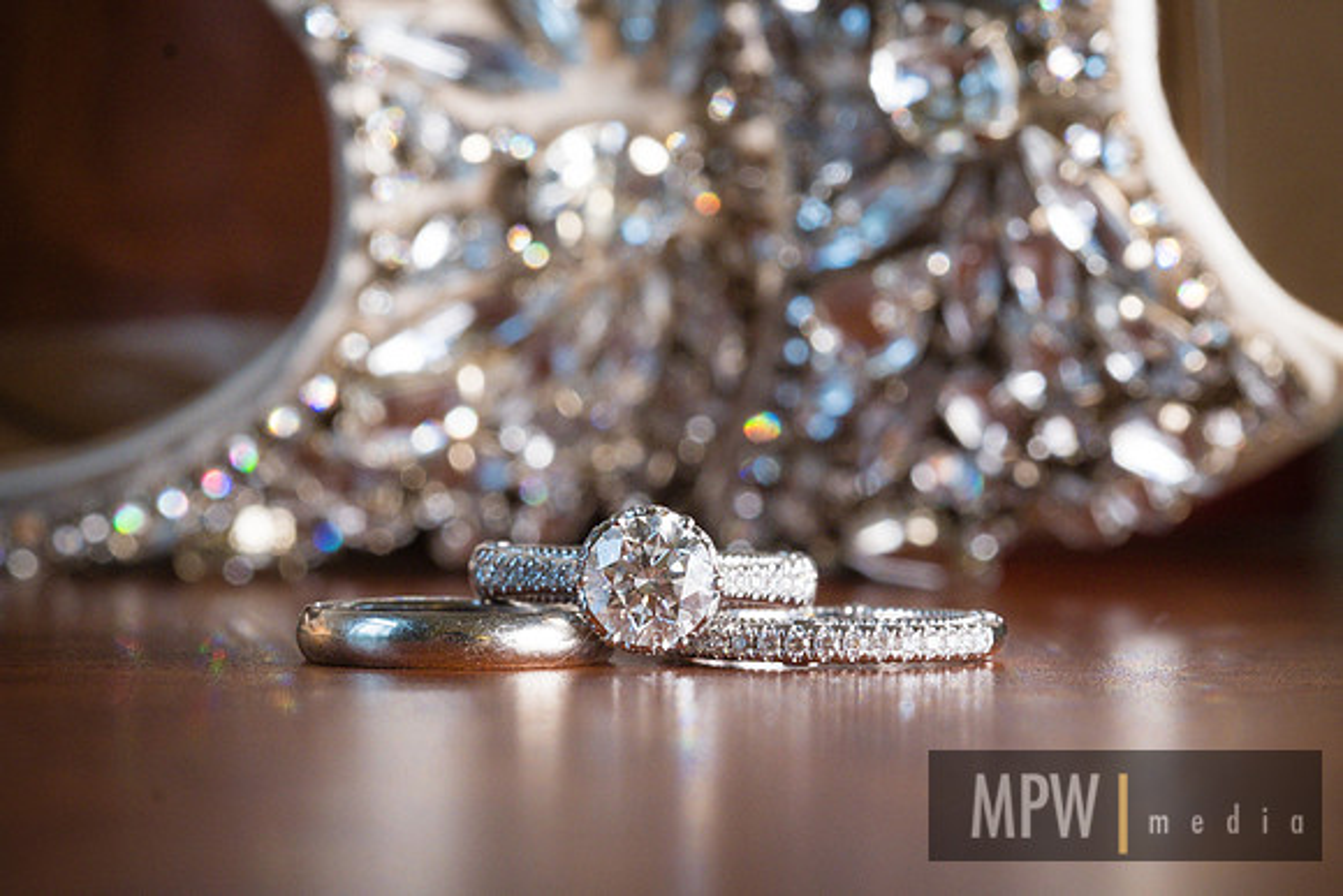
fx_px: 3358
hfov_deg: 22.6
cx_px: 672
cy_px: 448
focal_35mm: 90
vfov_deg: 15.2
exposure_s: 1/125
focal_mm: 60
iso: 2000
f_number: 11
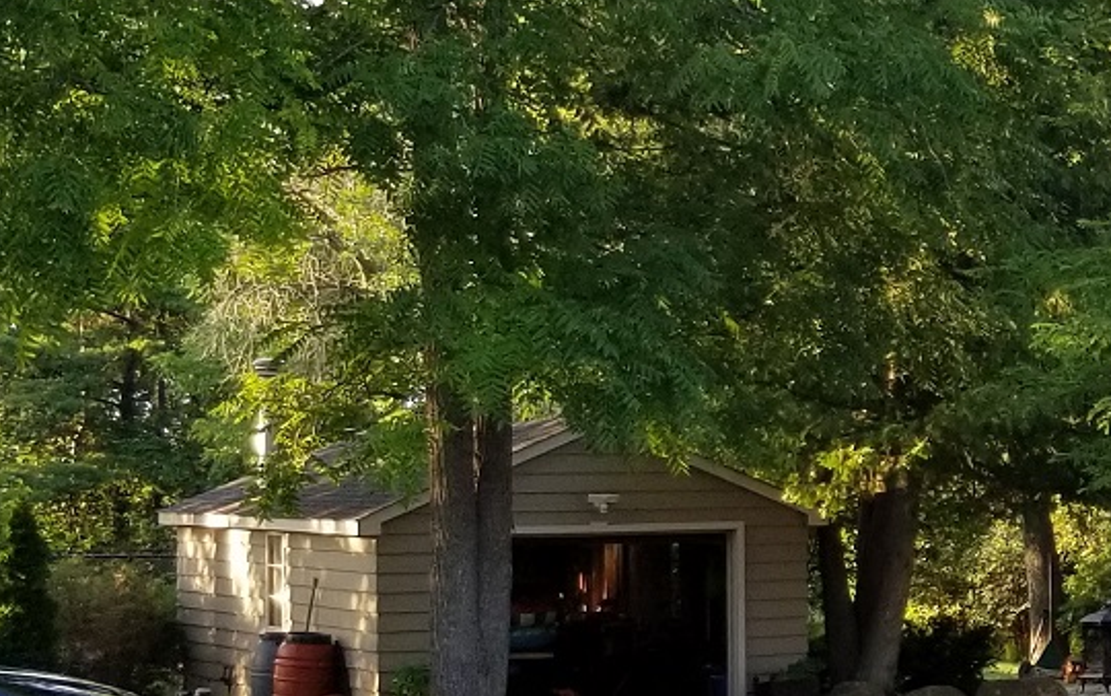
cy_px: 613
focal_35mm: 101
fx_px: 3059
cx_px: 1368
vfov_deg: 12.9
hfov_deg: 19.3
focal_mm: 4.25
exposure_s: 1/182
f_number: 1.7
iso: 50
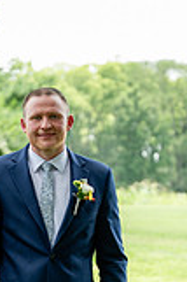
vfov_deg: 10.4
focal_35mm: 196
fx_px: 1530
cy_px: 319
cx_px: -12
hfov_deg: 7.0
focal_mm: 70
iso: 200
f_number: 3.2
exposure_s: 1/500
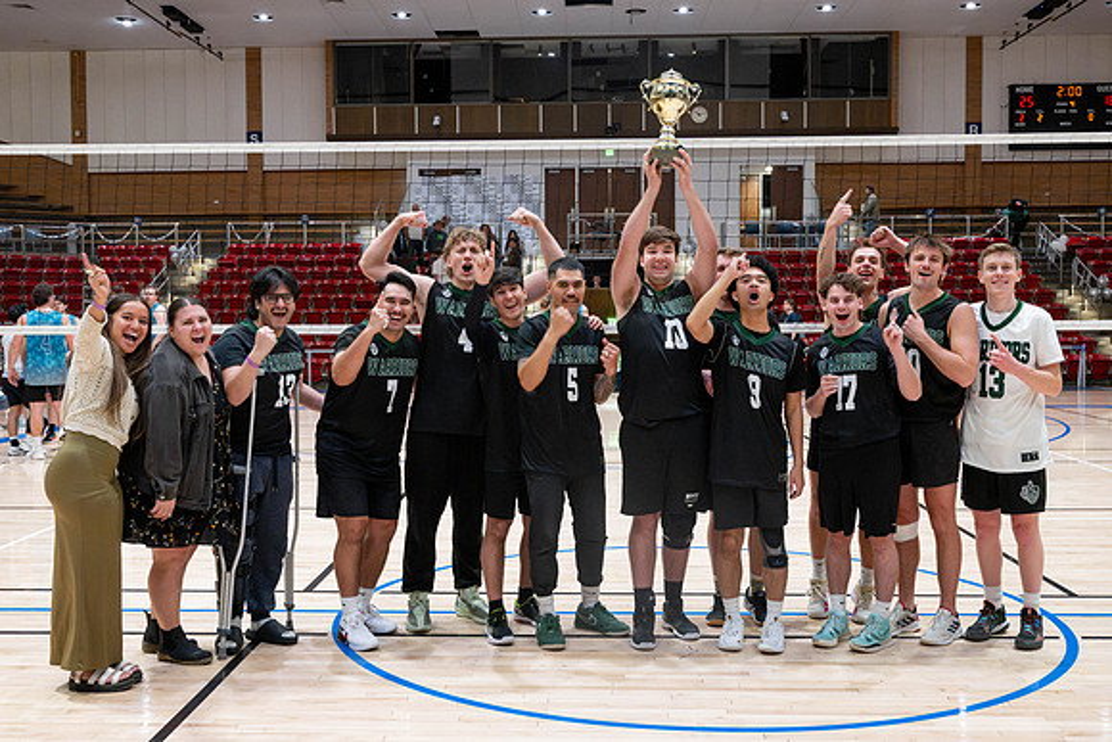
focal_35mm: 40
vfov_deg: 33.1
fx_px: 1250
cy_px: 376
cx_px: 546
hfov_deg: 47.9
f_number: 6.3
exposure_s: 1/125
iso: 5000
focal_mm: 37
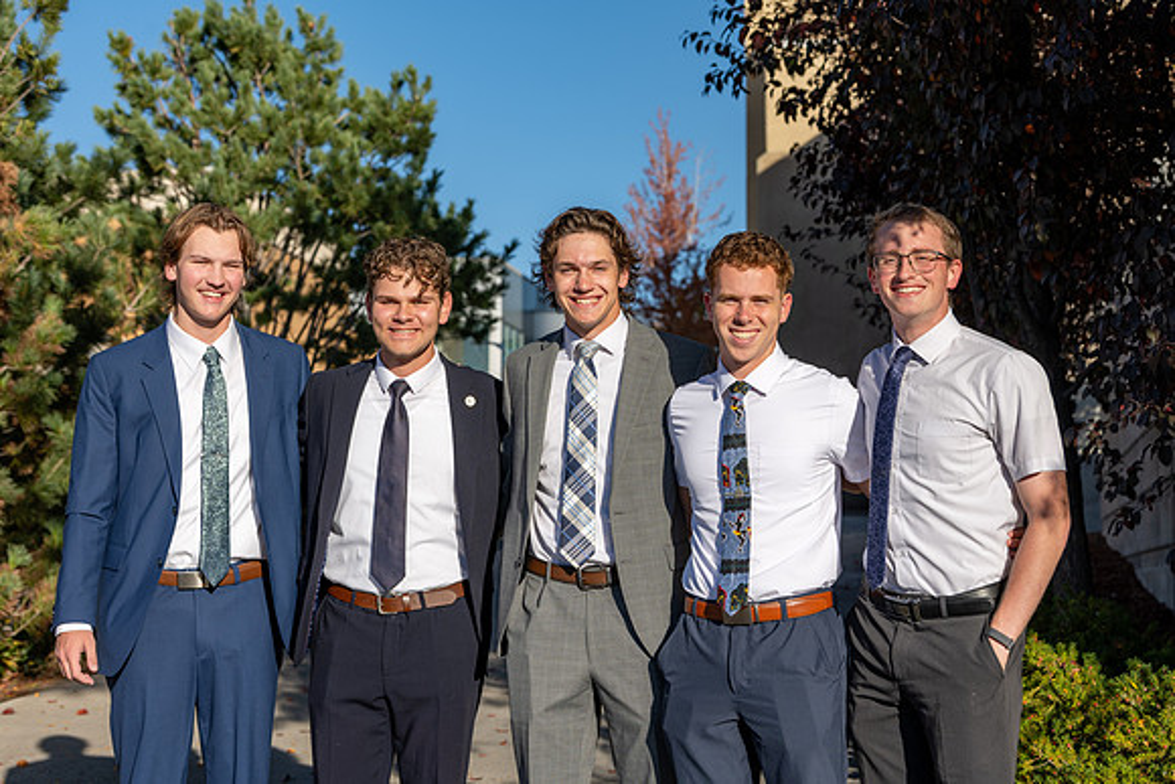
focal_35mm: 70
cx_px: 588
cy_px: 392
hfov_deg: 28.8
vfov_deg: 19.5
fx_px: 2285
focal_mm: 70
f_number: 5.6
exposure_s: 1/800
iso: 100
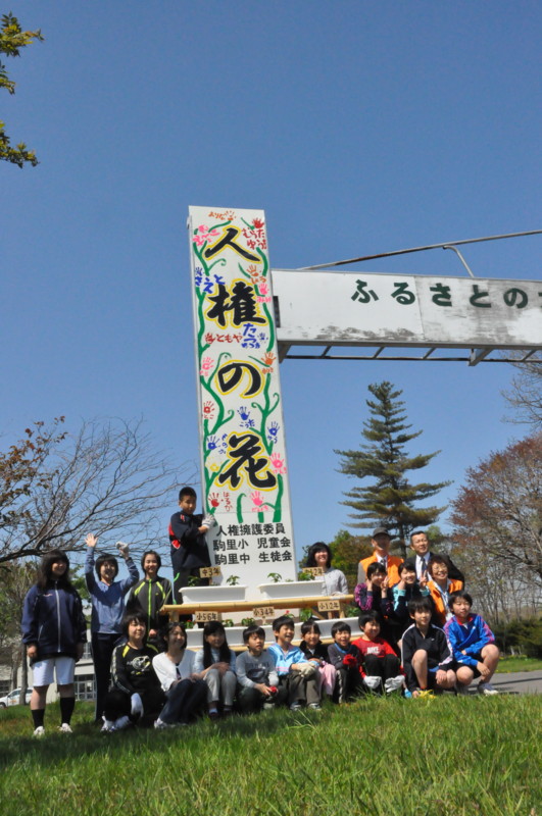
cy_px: 408
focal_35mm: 33
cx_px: 271
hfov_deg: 39.9
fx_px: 747
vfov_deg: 57.3
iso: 3200
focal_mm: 22
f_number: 20
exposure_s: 1/1600
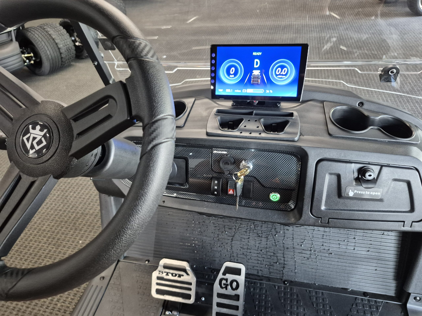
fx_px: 280
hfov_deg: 73.9
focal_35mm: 23
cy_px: 158
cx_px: 211
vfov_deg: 58.9
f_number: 1.8
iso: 1000
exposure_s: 1/60
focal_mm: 5.4
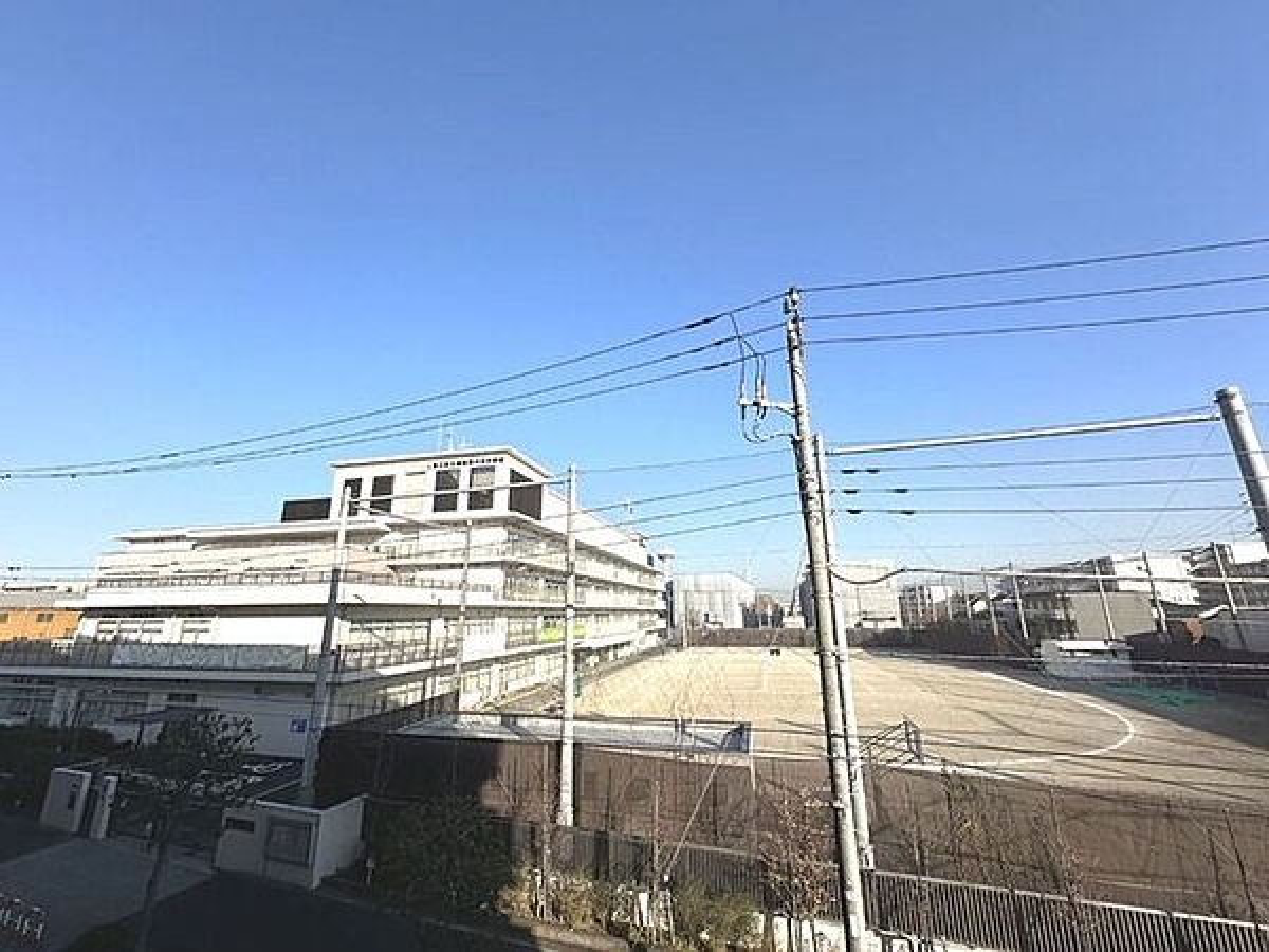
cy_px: 476
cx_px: 634
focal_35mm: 14
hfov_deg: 102.1
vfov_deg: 85.7
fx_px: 513
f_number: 2.2
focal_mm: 2.22
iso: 40
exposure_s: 1/2618
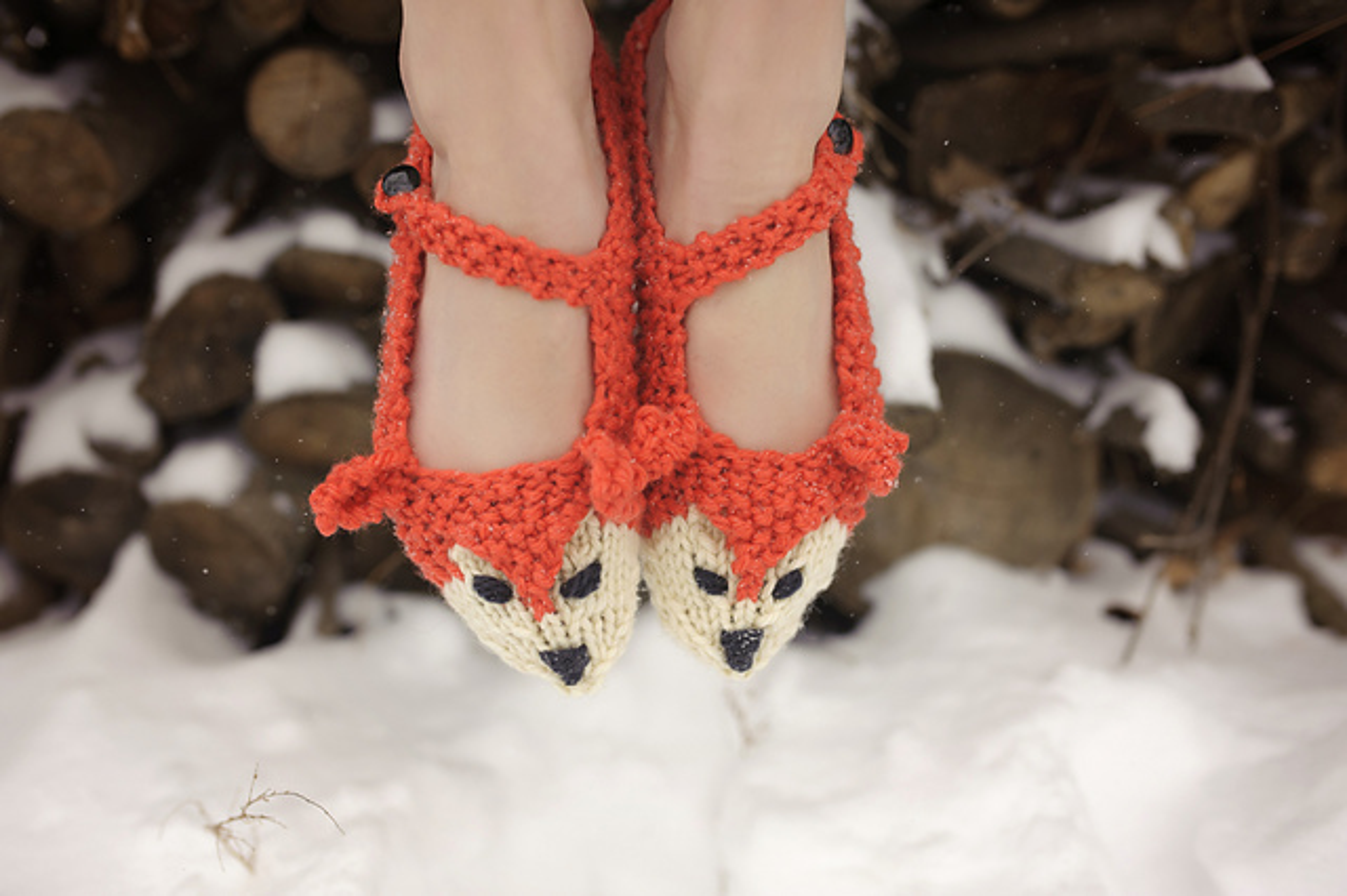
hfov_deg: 54.5
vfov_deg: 37.8
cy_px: 448
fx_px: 1309
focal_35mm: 35
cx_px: 674
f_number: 2.8
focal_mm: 35
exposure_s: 1/4000
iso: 500
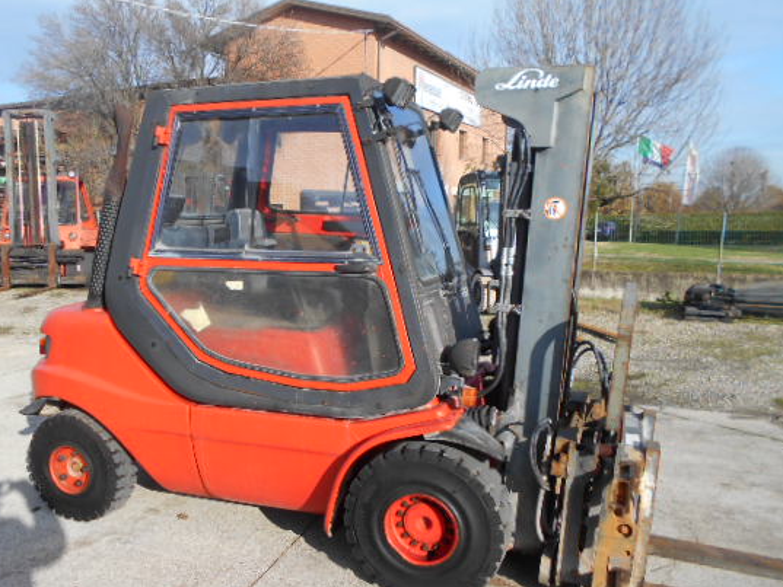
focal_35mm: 31
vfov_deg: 45.3
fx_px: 701
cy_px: 347
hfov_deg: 58.0
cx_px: 327
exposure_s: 1/640
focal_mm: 4.6
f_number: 3.2
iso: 80
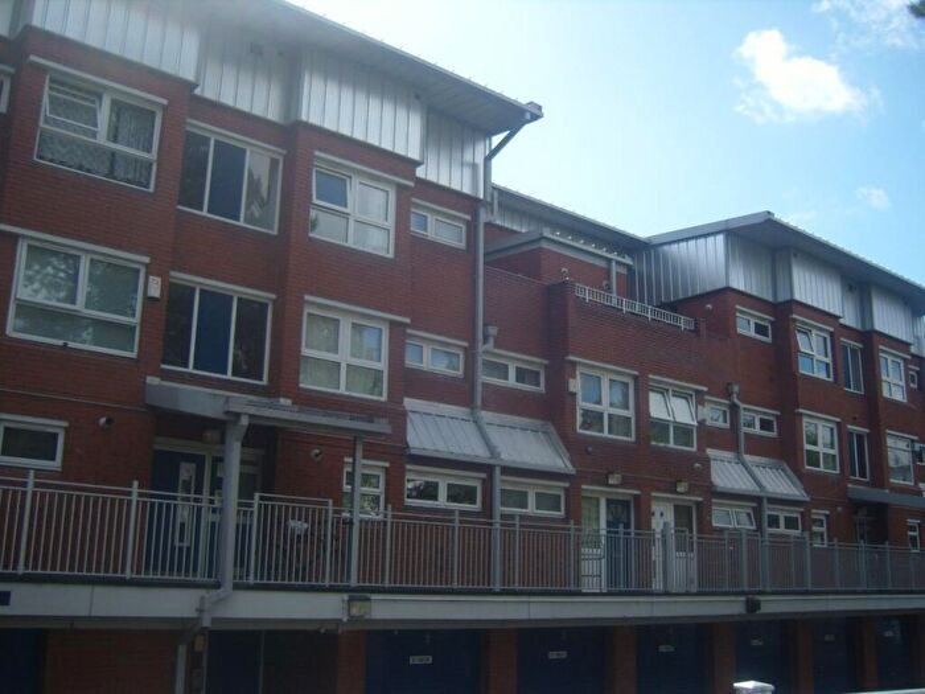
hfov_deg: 52.6
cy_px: 347
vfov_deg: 40.7
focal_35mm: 35
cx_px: 462
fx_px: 935
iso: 80
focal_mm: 7.4
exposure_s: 1/180
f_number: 7.1
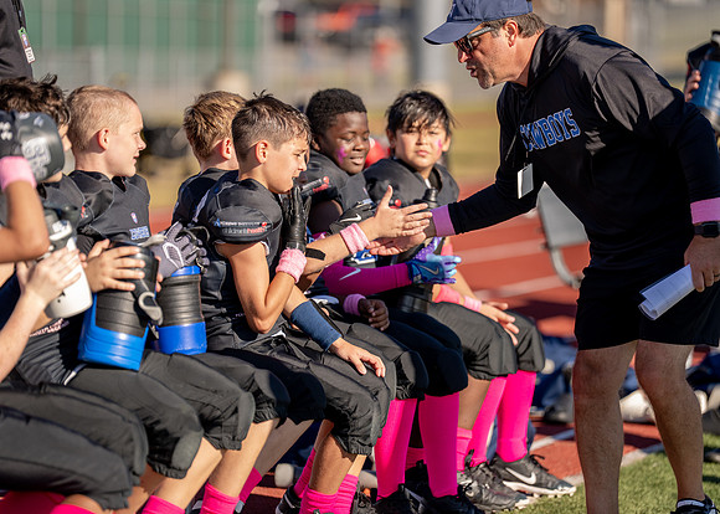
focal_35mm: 216
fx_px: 4409
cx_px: 364
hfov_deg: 9.3
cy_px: 259
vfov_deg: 6.7
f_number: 2.8
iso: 160
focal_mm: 200
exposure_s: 1/1600
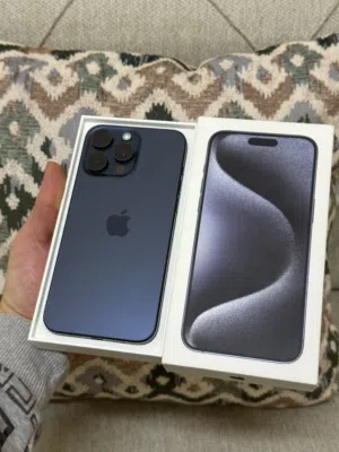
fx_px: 627
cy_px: 226
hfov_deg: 30.3
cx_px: 170
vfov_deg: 39.7
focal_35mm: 48
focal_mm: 6.76
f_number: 1.78
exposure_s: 1/50
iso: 200
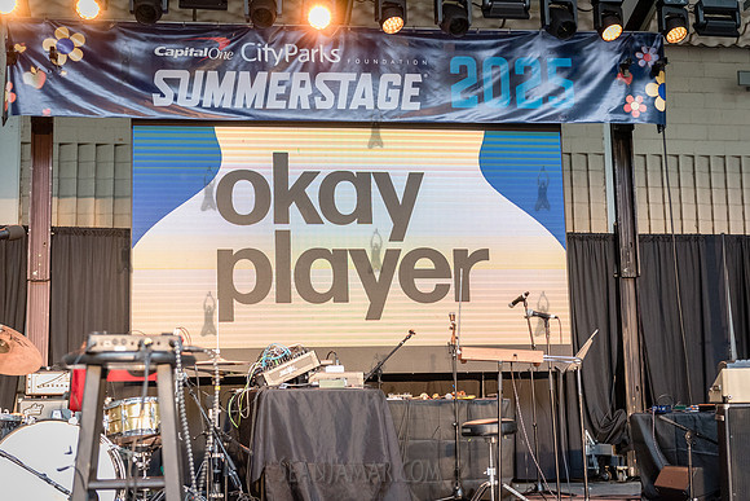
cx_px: 375
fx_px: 1209
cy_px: 250
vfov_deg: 23.4
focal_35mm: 58
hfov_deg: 34.5
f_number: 3.5
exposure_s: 1/500
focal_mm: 58
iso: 4000
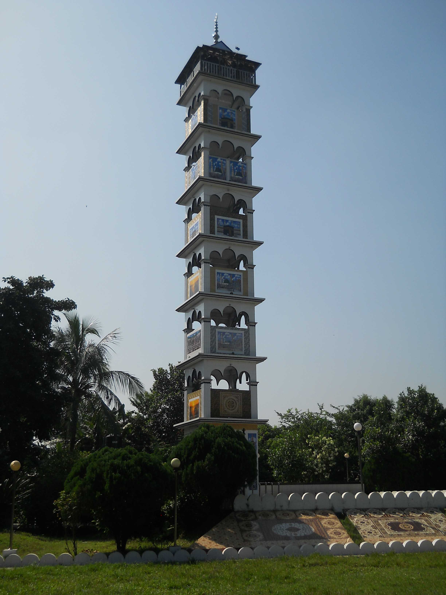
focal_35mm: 41
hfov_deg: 35.1
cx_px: 223
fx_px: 704
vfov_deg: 45.8
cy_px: 298
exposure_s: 1/640
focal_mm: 6.72
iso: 80
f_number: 5.5
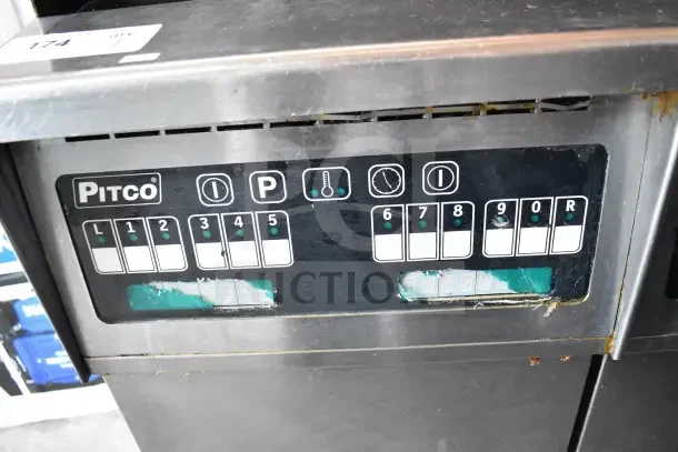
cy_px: 226
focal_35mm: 32
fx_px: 593
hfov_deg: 59.5
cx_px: 339
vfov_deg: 41.7
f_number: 4
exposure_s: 1/60
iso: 6400
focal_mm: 21
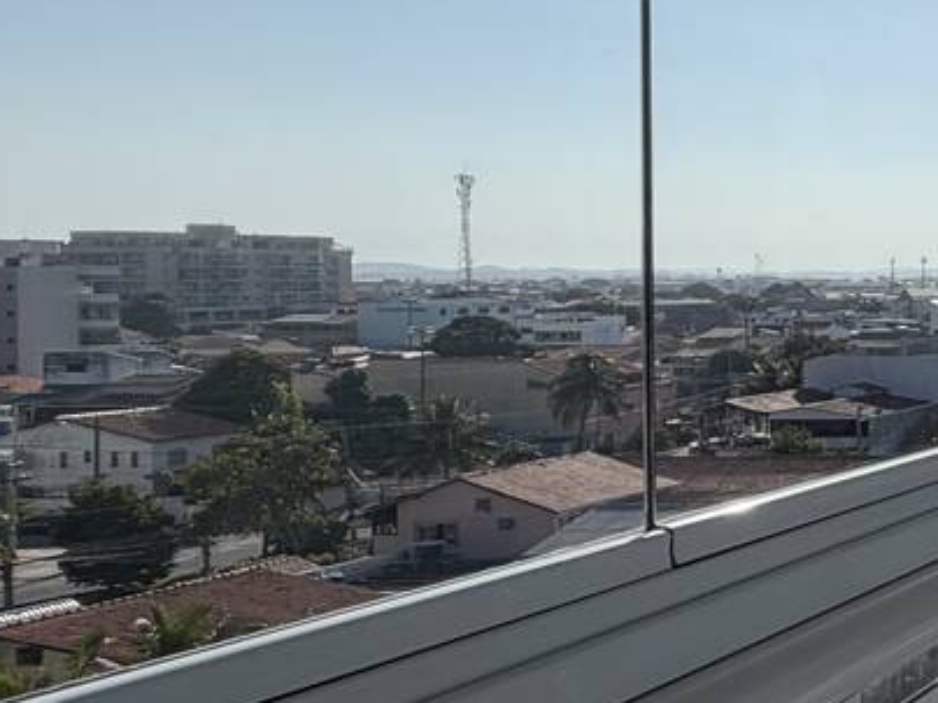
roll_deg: +0.3
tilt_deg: -1.4
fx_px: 1354
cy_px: 291
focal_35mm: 50
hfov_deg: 23.0
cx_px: 1646
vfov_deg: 29.0
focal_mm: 2.22
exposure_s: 1/1312
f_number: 2.2
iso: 25
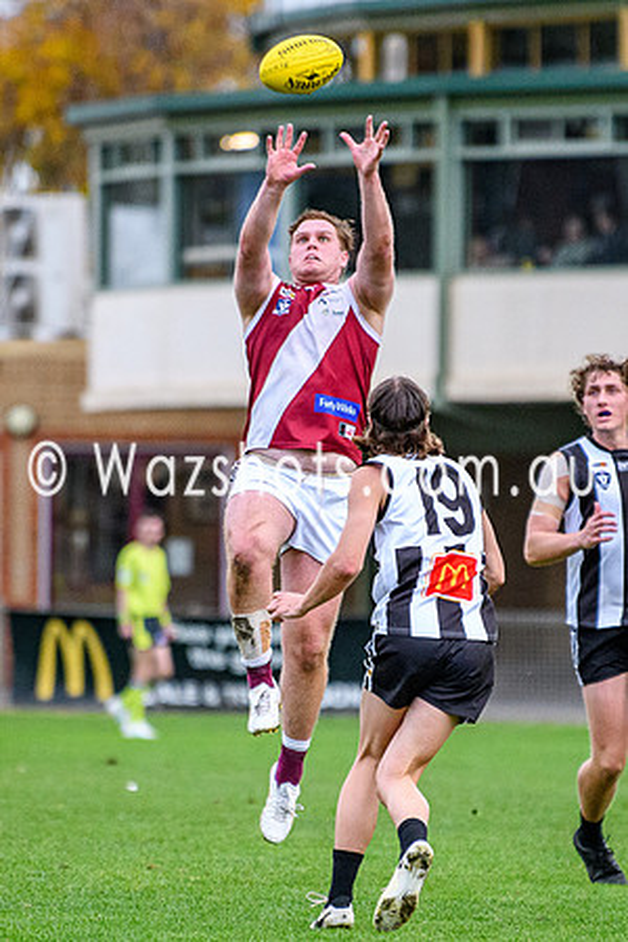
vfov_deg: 3.4
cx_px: 387
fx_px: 15714
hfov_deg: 2.3
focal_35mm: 601
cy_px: 597
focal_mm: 200
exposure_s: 1/1250
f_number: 2.8
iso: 1400
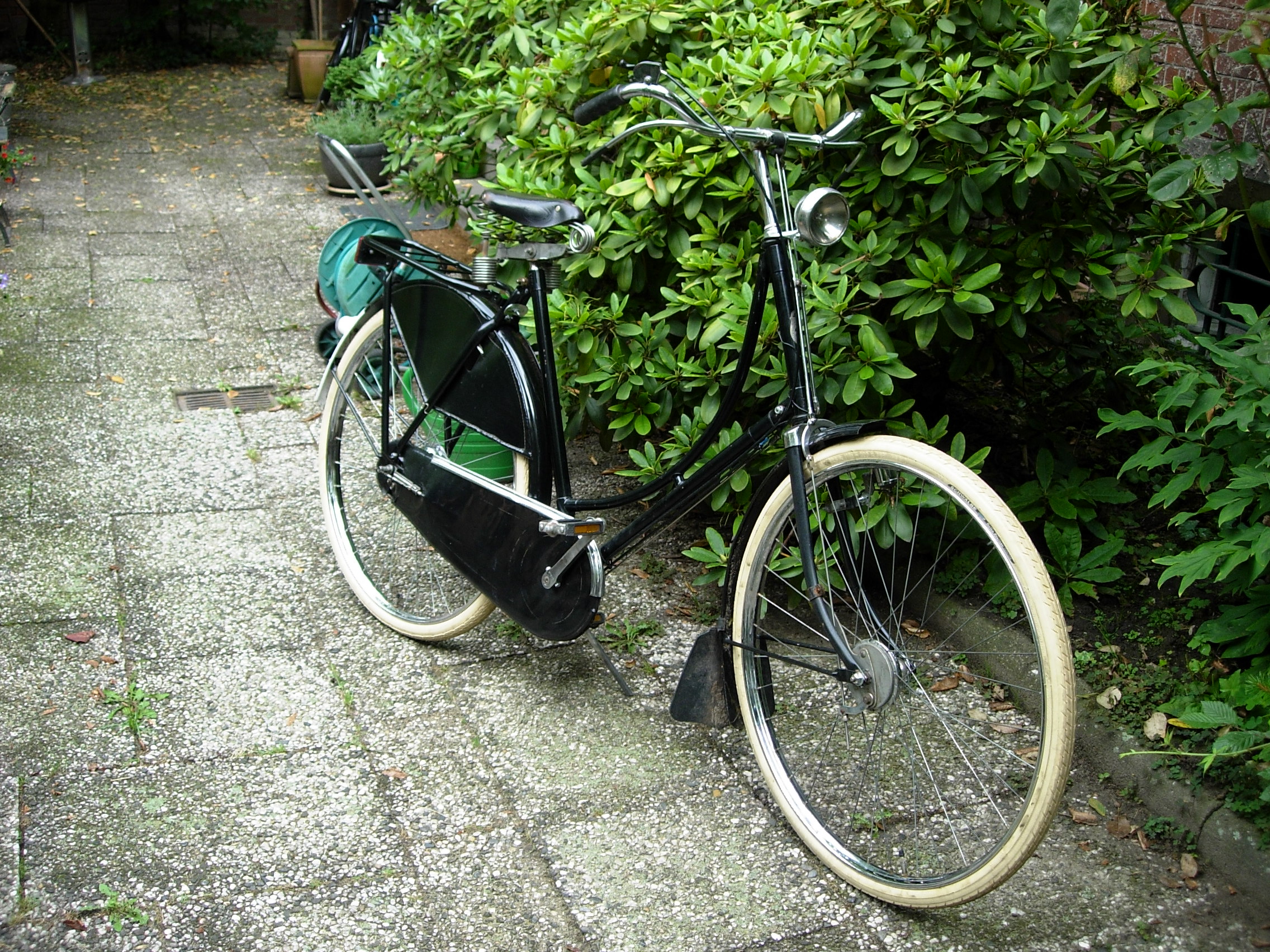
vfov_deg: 37.7
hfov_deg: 49.0
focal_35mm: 38
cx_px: 635
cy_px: 476
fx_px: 1394
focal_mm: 7.8
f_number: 2.8
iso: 79
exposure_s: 1/46.5
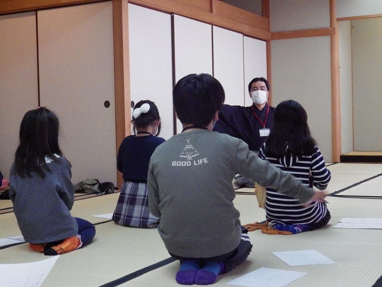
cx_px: 191
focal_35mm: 59
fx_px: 651
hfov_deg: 32.7
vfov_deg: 24.8
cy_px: 144
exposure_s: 1/100
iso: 1600
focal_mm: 10.7
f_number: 4
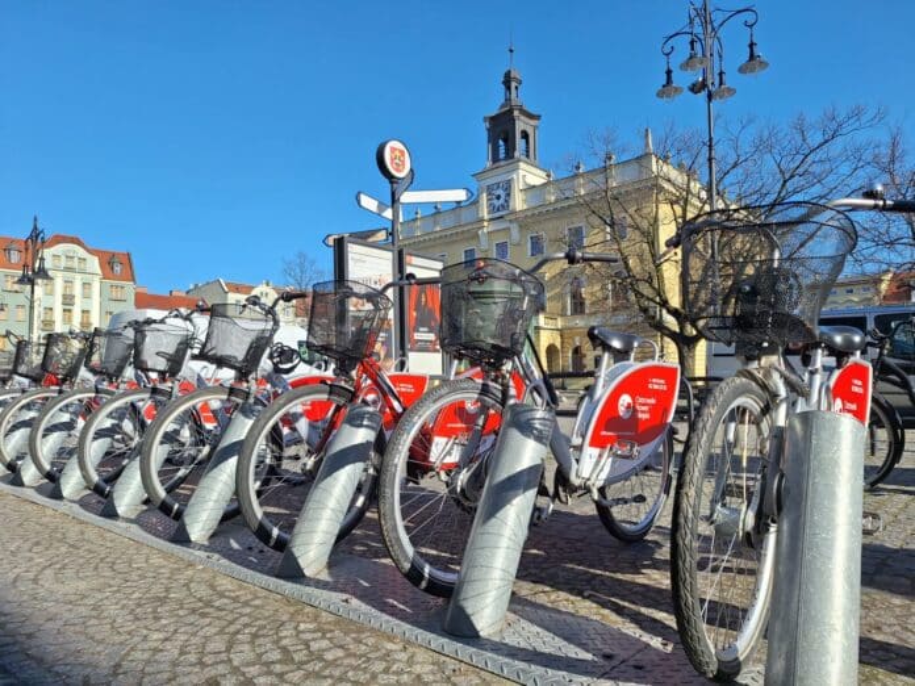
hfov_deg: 73.9
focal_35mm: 23
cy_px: 343
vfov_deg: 58.9
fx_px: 608
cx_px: 458
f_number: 1.8
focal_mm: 5.54
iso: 40
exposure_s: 1/2915
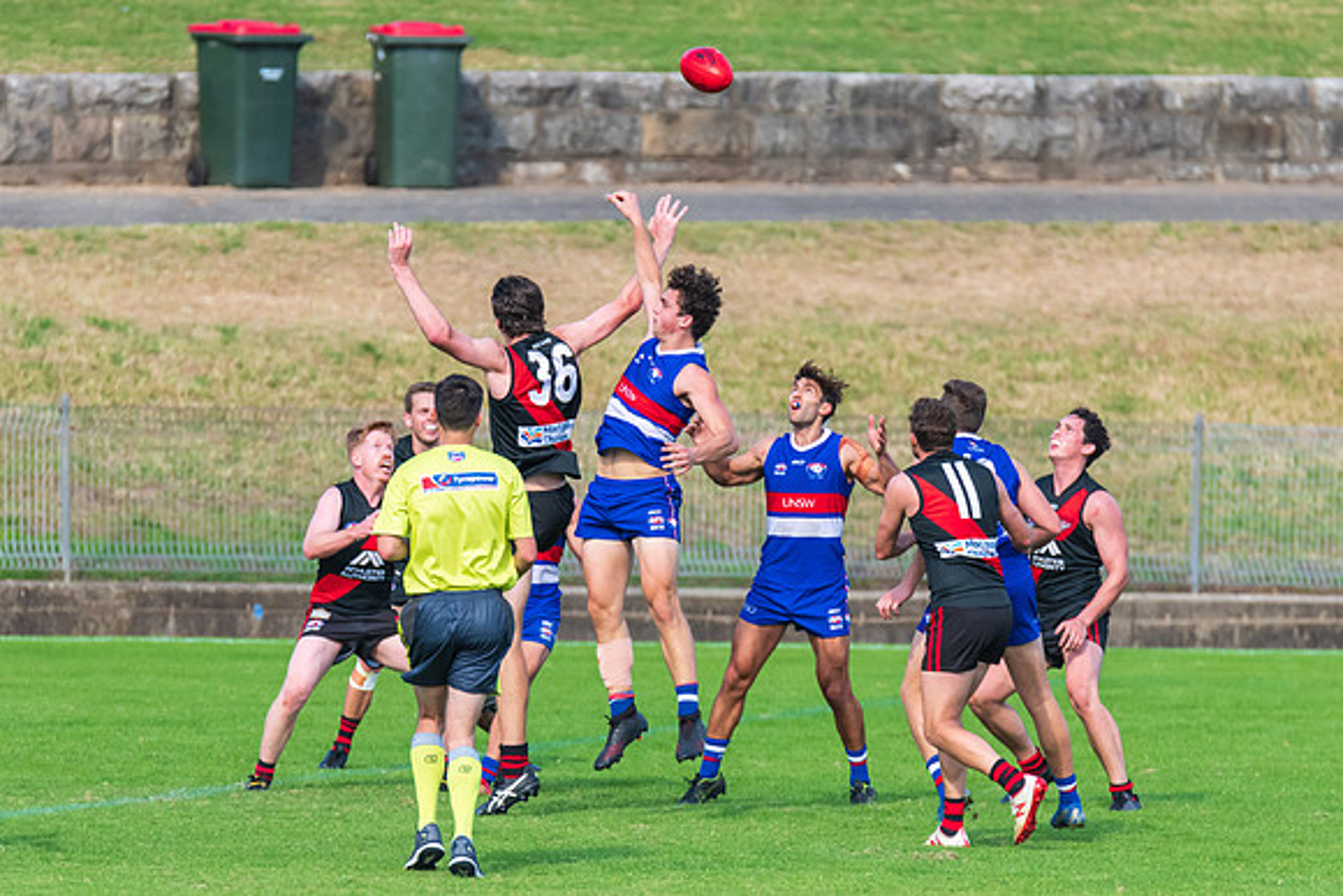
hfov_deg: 3.6
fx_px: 21484
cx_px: 665
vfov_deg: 2.4
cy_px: 392
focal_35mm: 576
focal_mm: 460
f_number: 6.3
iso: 800
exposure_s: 1/1600
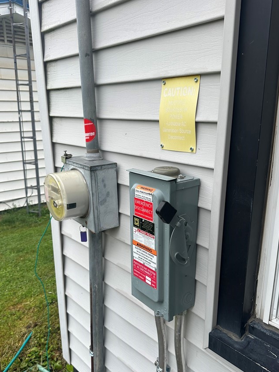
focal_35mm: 29
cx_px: 145
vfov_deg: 61.5
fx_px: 311
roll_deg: -1.8
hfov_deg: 48.2
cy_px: 208
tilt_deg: -14.2
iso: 80
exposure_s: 1/341
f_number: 1.78
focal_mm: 6.86
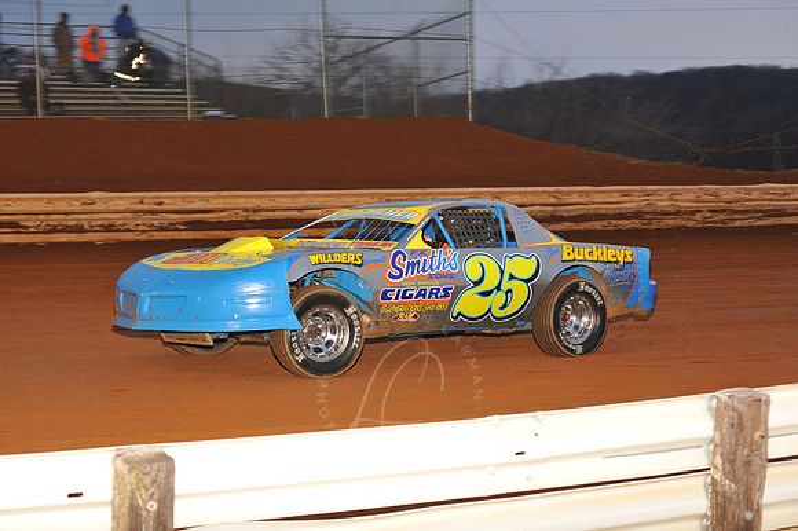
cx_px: 399
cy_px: 266
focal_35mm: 80
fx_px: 1772
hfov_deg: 25.4
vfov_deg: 17.0
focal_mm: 80
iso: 1250
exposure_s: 1/320
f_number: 7.1
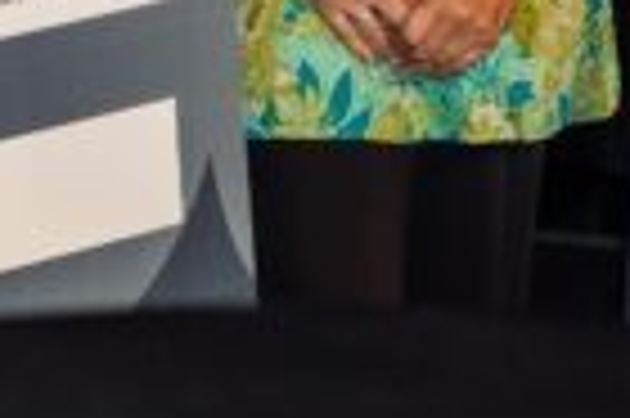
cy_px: -497
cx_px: 153
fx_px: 6695
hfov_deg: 5.4
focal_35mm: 383
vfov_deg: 3.5
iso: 400
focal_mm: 52
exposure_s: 1/250
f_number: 2.5
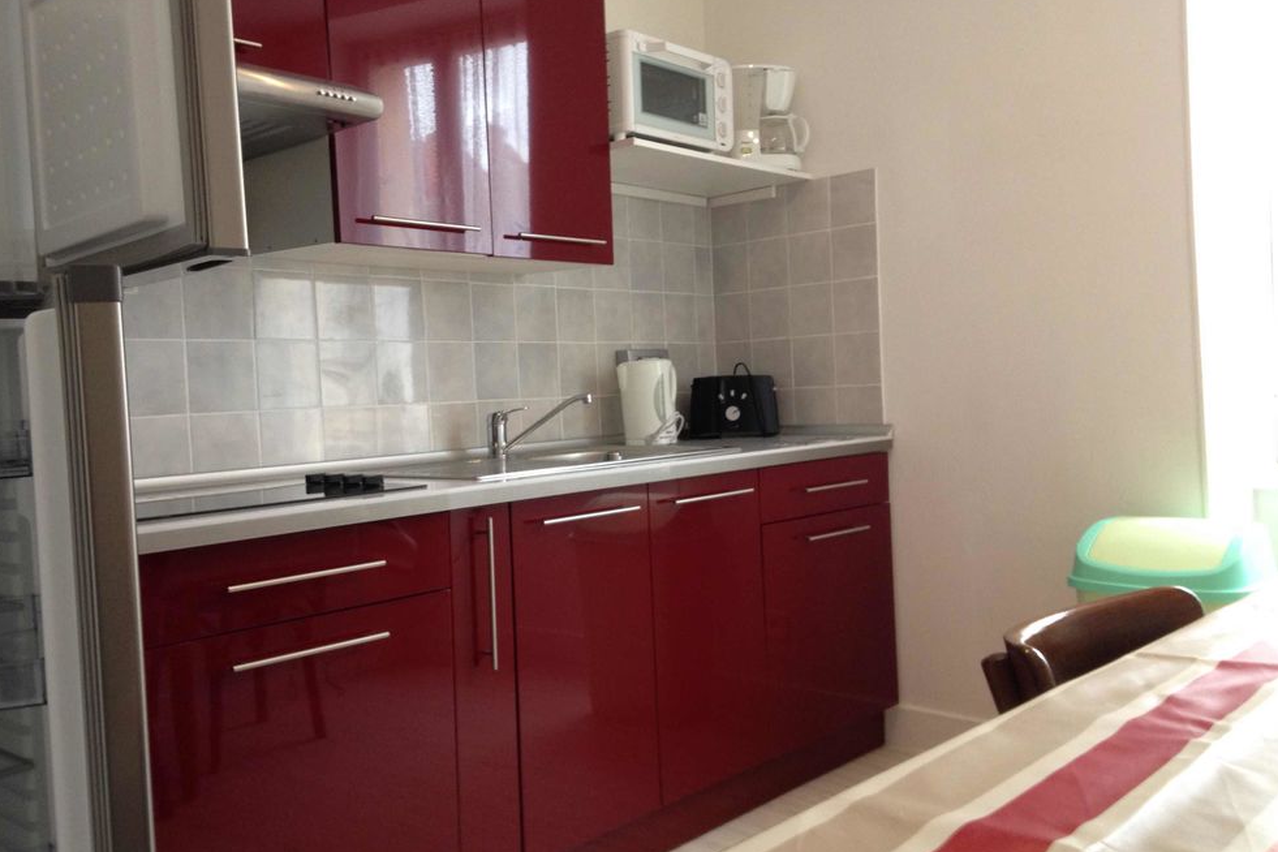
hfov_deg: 54.4
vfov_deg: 37.8
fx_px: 1242
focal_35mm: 35
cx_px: 644
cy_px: 408
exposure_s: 1/20
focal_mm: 4.12
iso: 100
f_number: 2.4
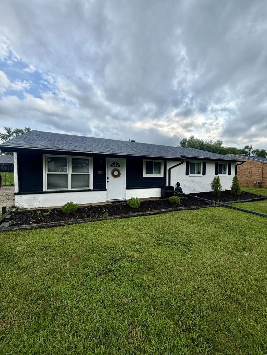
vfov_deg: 102.1
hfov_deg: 85.7
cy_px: 178
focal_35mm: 14
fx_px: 144
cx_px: 134
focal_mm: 2.22
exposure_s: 1/942
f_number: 2.2
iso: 20
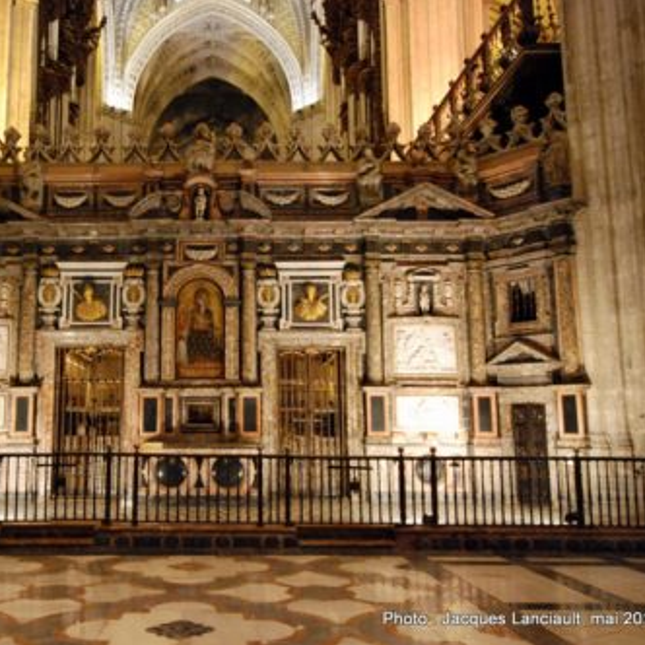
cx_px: 198
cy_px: 322
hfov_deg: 49.1
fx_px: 688
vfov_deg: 50.2
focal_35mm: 33
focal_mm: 17
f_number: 4.2
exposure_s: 1/13
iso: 1600
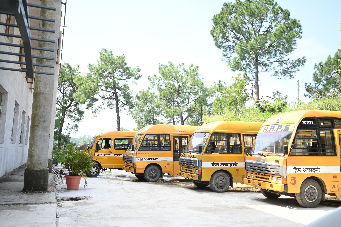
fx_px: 331
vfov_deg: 37.8
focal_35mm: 35
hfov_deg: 54.5
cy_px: 114
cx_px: 170
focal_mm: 35
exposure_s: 1/5000
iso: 400
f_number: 1.8
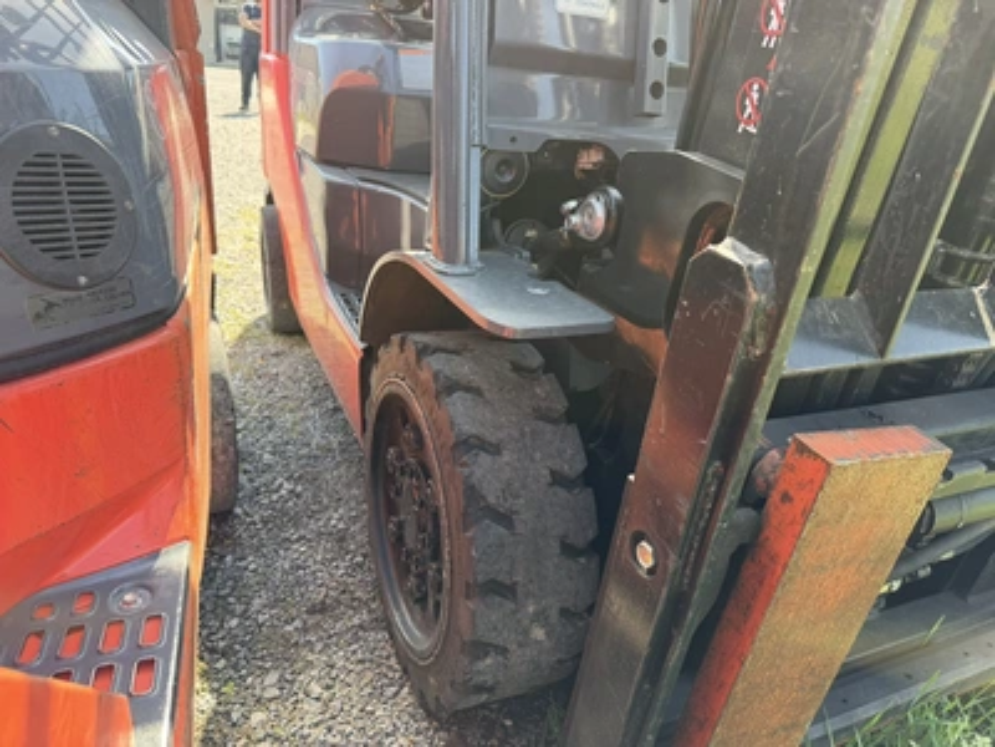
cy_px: 374
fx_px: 690
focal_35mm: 24
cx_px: 498
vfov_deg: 56.8
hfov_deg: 71.6
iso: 80
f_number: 1.78
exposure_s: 1/281
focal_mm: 6.76
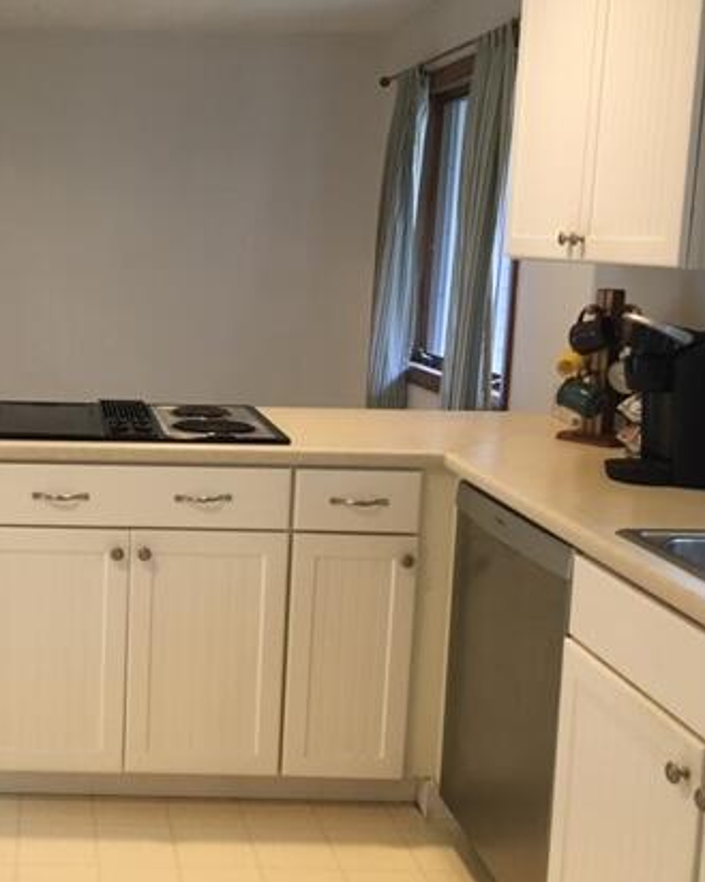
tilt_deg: -8.7
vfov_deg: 42.0
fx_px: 1149
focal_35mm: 44
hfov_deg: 32.4
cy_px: 407
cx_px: 66
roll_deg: +0.0
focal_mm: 4.15
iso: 125
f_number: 2.2
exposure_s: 1/30
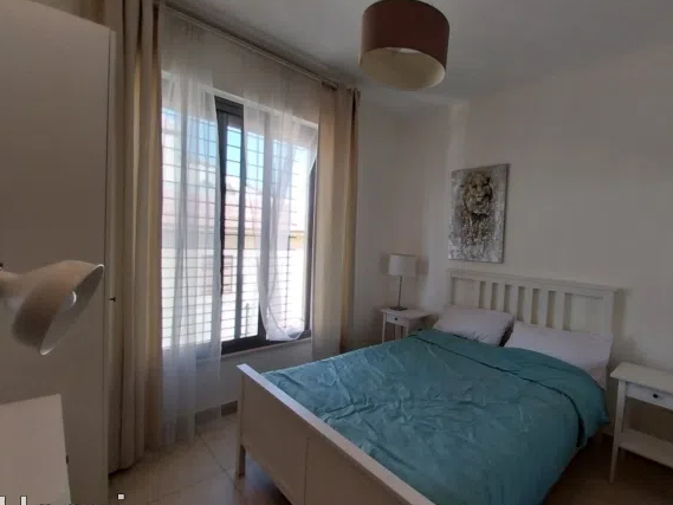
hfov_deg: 93.7
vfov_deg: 78.1
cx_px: 389
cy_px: 256
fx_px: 311
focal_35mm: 16
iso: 64
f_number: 2.2
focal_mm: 1.3
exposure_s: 1/115
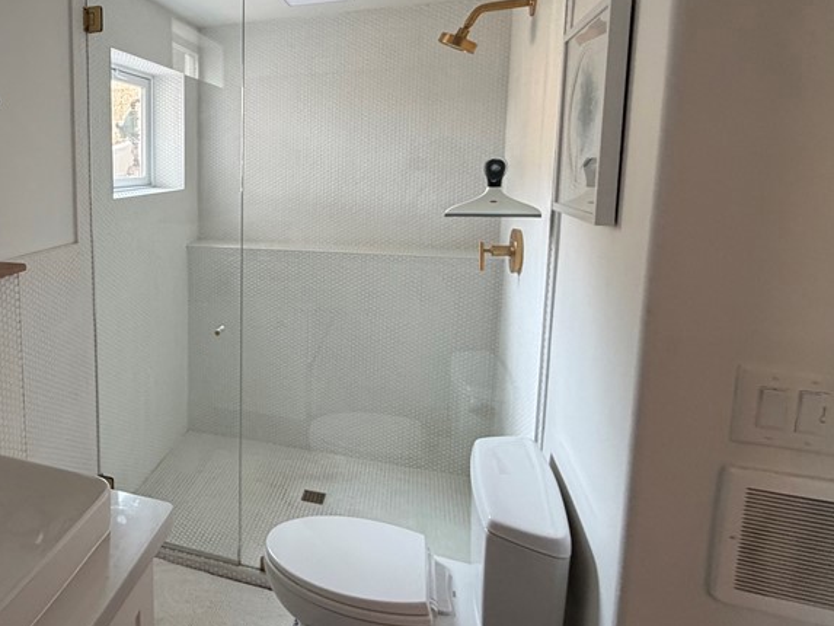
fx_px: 602
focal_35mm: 25
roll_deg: -1.1
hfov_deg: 63.7
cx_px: 173
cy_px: 239
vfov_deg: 54.3
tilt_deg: -4.5
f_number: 2.2
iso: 200
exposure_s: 1/60
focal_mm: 2.22
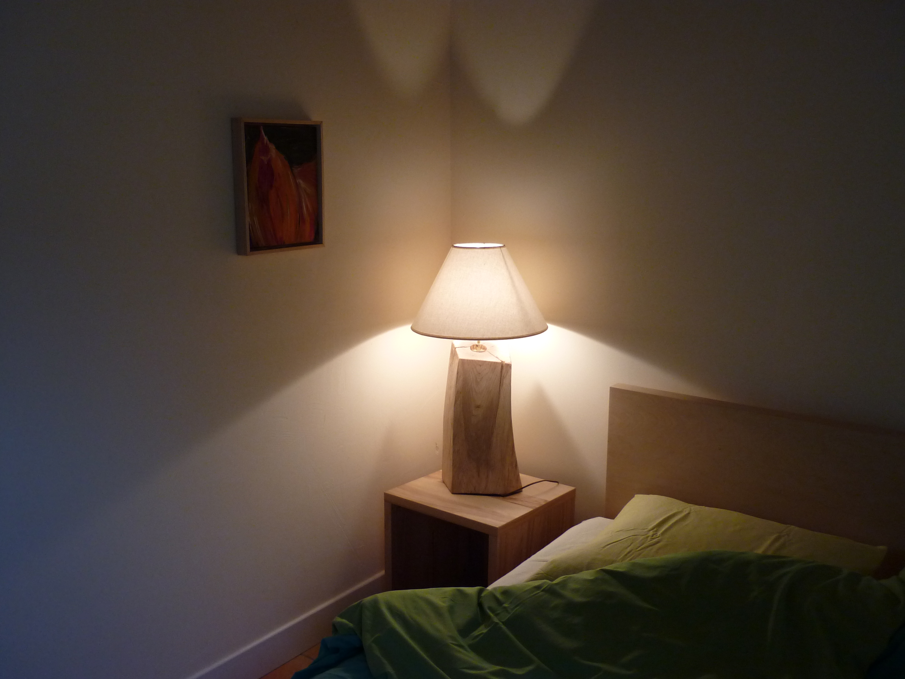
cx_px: 452
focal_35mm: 33
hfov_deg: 55.4
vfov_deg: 42.9
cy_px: 340
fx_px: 863
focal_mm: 5.5
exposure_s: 1/30
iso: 200
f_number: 2.8
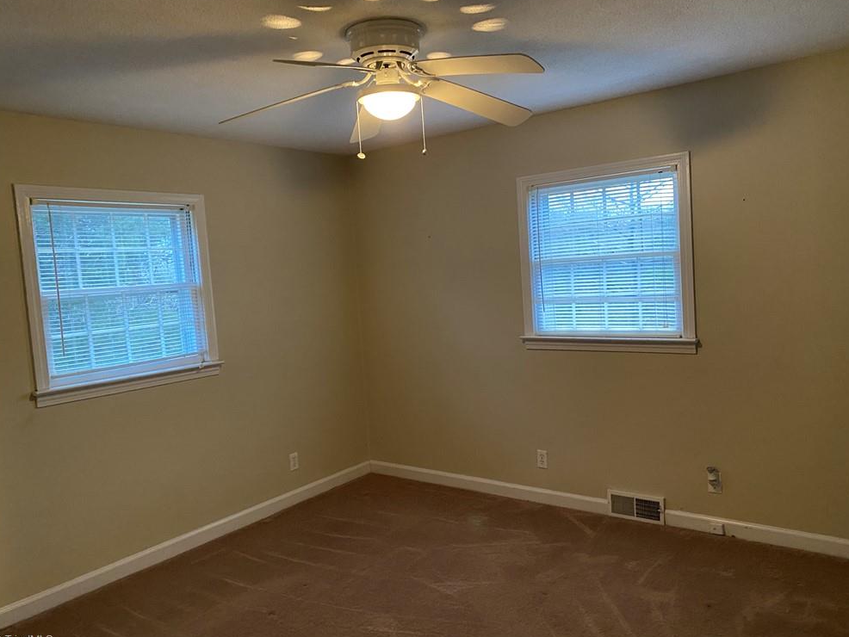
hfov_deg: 65.3
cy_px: 318
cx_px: 432
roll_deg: +3.3
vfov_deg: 51.4
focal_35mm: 27
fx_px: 662
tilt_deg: -1.4
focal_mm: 4.25
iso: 400
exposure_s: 1/40
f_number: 1.8
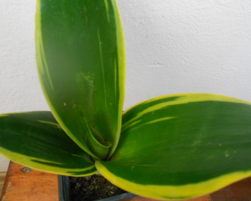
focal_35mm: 31
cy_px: 98
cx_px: 126
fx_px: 230
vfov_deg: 47.2
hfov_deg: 57.1
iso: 400
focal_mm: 5.3
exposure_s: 1/30
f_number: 3.4
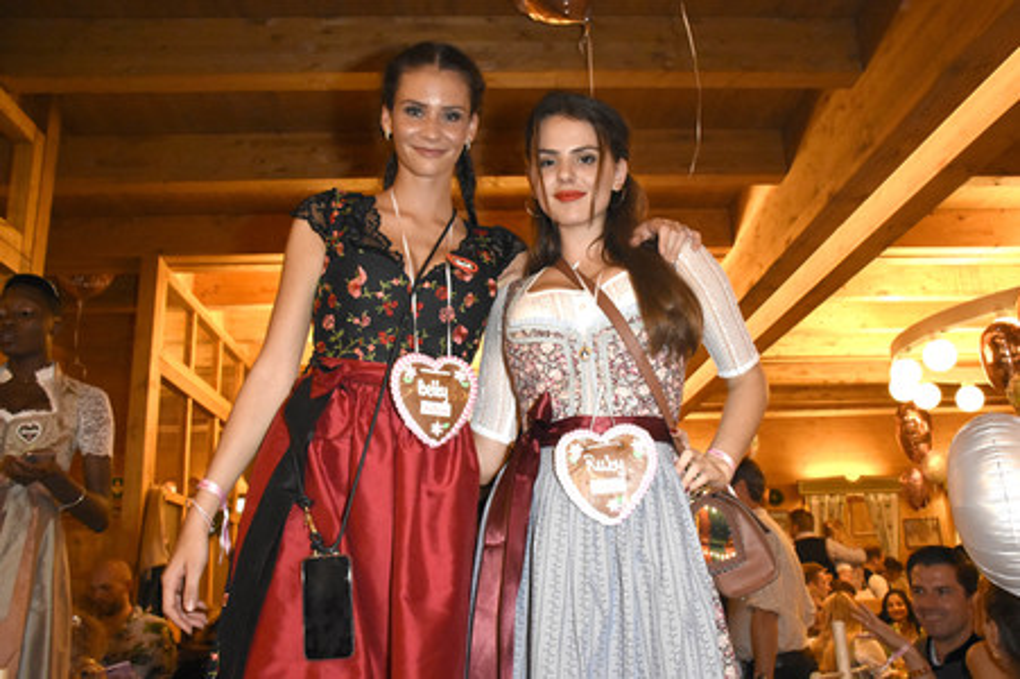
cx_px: 510
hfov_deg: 62.0
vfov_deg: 43.5
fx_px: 849
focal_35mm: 30
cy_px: 340
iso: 5000
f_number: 6.3
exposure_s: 1/125
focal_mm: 20
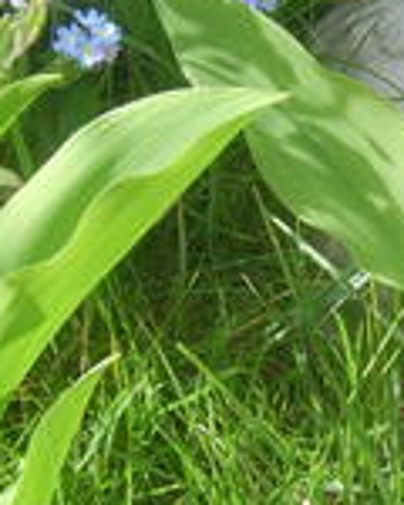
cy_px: 236
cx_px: 226
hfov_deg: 17.3
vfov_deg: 21.5
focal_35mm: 89
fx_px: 1330
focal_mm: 8.13
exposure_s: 1/162
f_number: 4
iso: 50
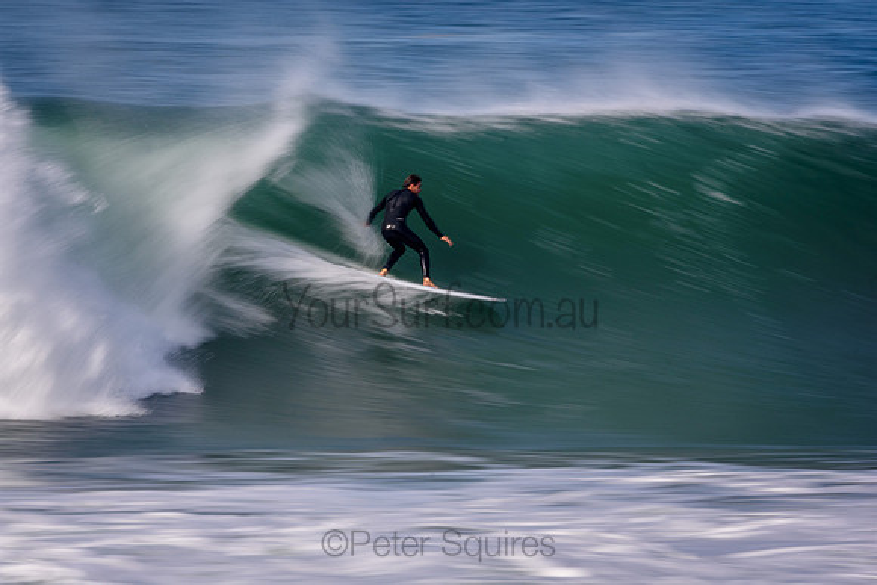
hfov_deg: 3.4
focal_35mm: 600
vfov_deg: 2.3
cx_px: 438
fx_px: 14619
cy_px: 292
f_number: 18
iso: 100
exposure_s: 1/20
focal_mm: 400
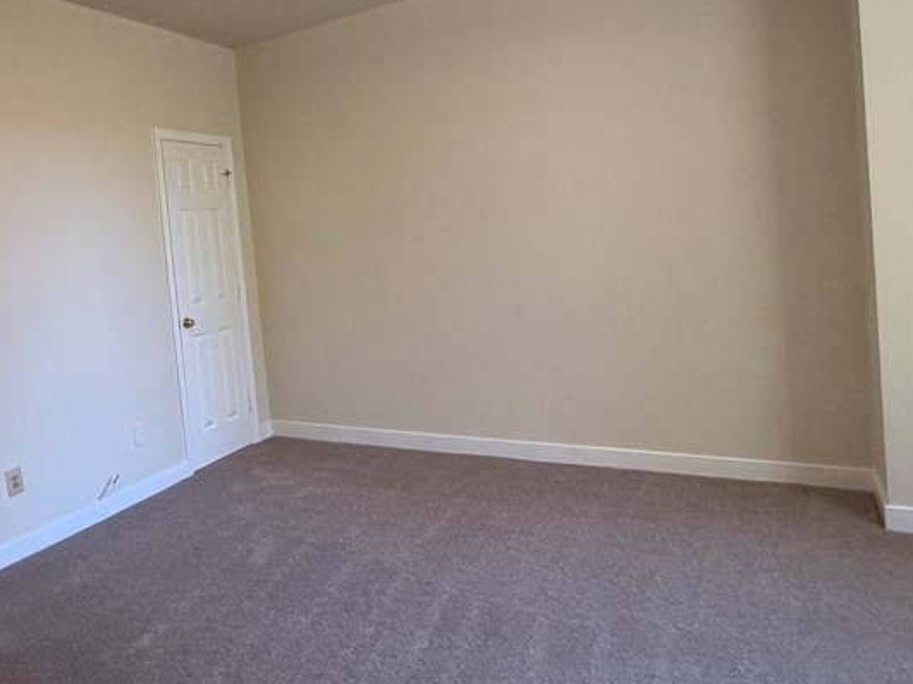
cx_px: 287
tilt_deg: -1.8
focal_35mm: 27
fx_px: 712
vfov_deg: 51.0
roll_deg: +6.4
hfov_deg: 63.3
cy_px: 277
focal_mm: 2.22
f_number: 2.2
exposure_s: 1/120
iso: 250
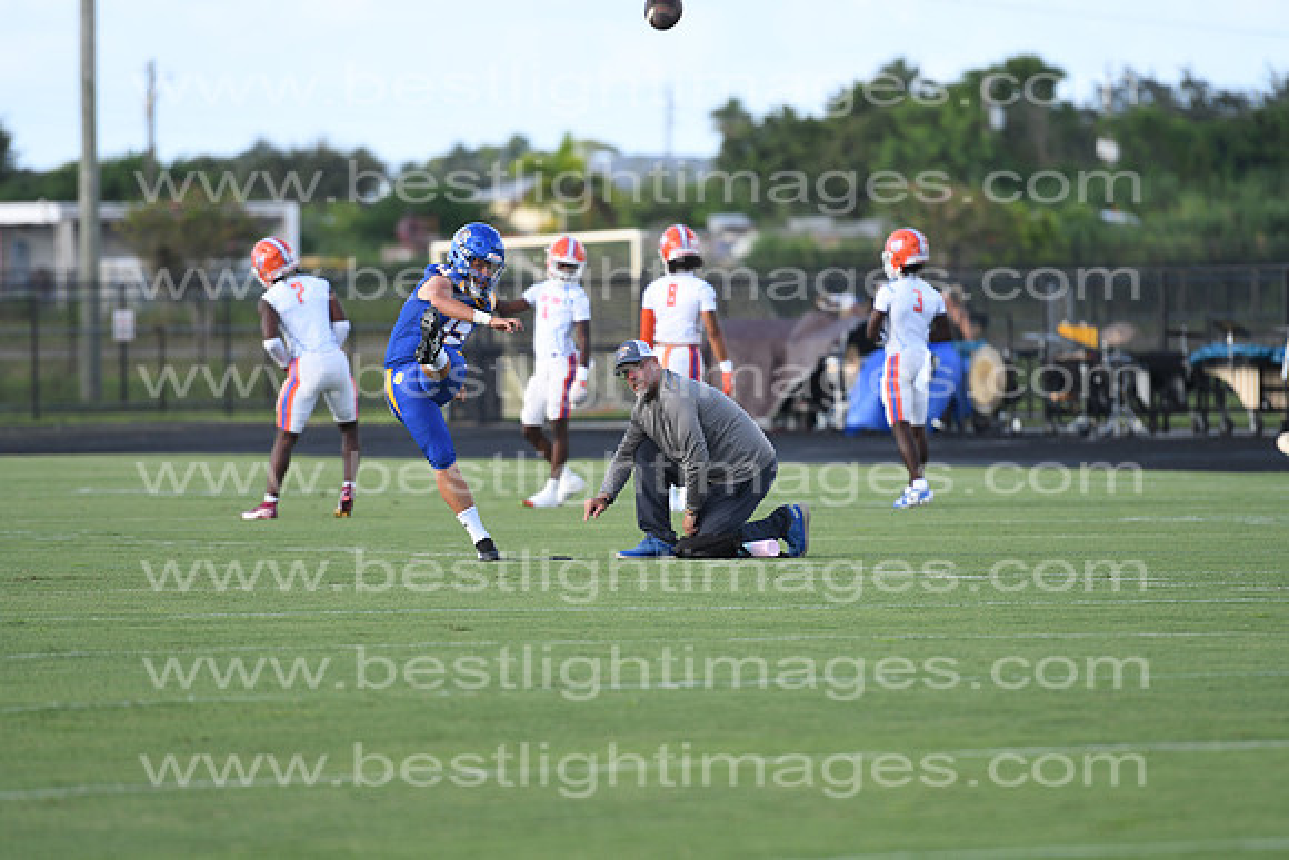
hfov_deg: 6.9
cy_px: 430
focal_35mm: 300
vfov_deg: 4.6
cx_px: 644
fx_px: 10744
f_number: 4
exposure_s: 1/1000
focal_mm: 200
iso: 200
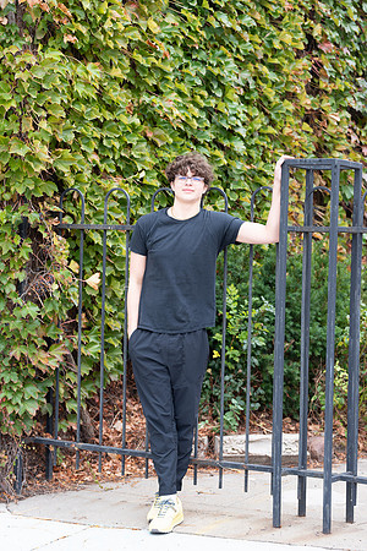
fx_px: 1300
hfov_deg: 16.1
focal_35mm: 85
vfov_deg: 23.9
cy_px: 276
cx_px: 184
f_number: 3.5
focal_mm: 85
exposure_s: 1/125
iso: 160
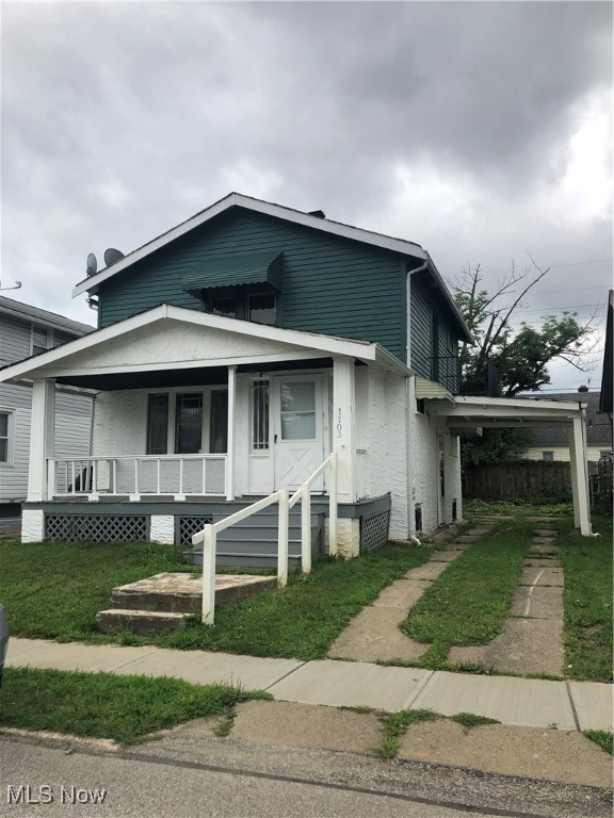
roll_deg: -1.3
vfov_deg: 63.4
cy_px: 409
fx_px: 662
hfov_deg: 49.7
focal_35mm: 28
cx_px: 307
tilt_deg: +10.2
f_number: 1.8
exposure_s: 1/1779
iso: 20
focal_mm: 3.99
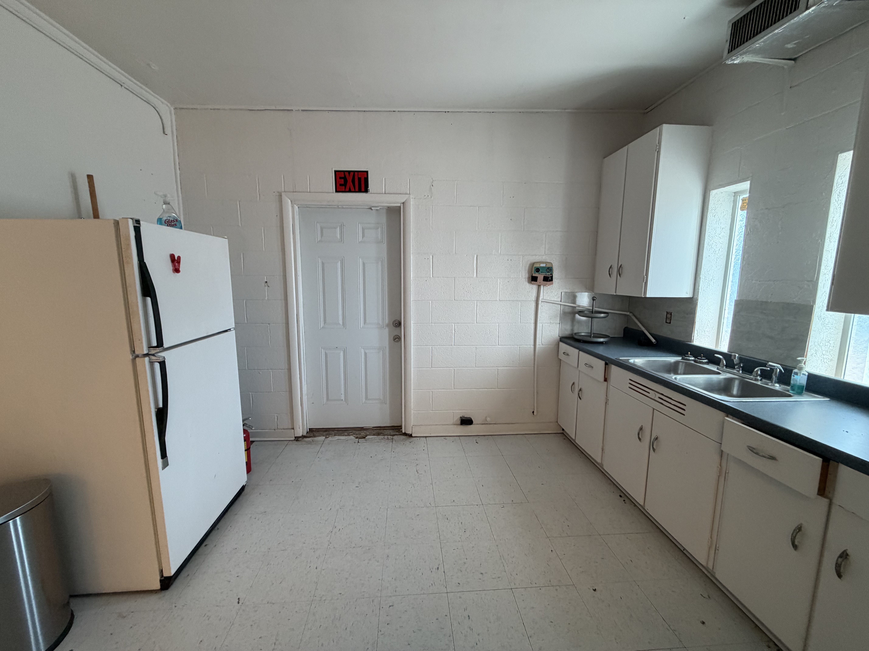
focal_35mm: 14
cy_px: 326
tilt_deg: -8.1
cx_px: 434
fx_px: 351
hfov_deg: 102.1
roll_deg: -0.5
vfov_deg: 85.7
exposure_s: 1/60
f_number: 2.2
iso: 200
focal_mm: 2.22
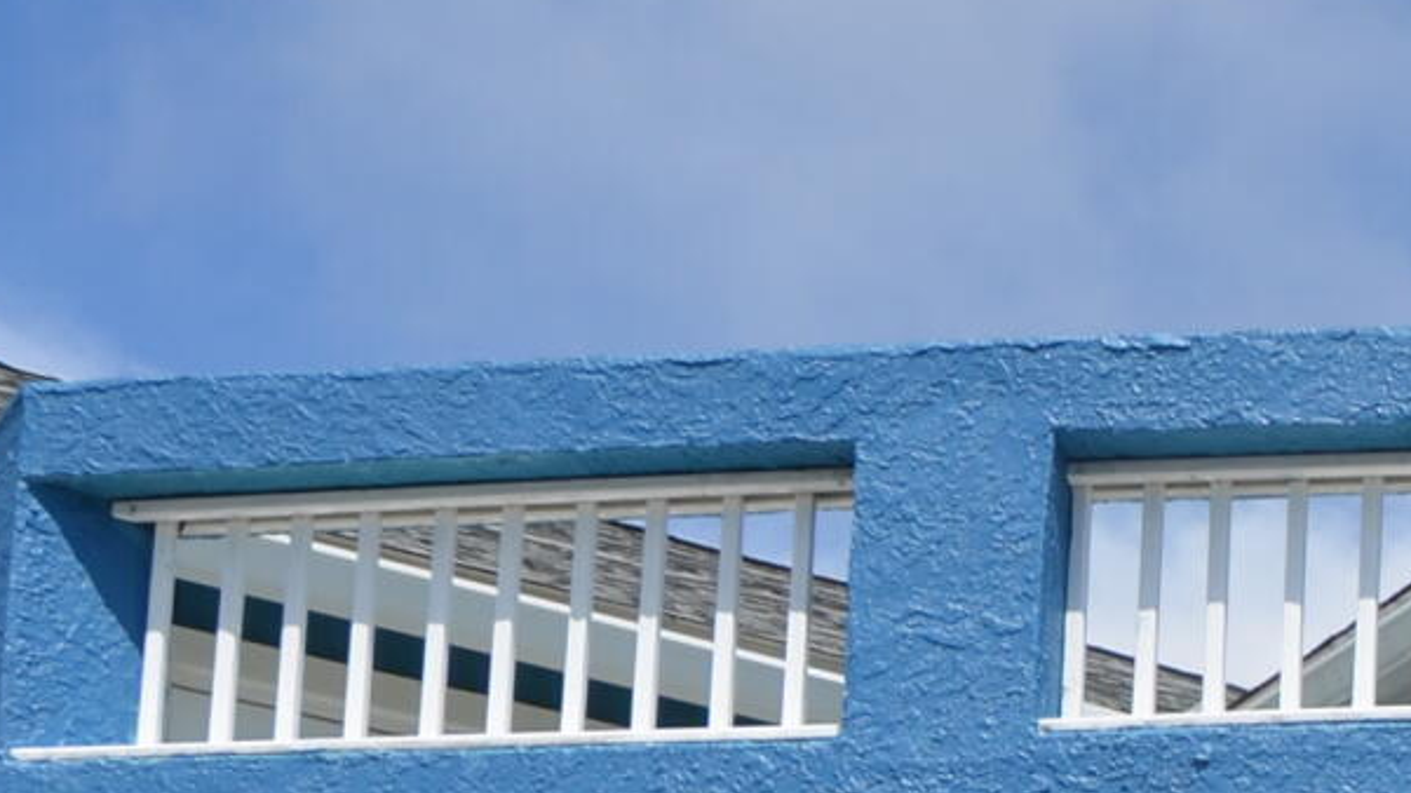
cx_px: 2139
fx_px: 5275
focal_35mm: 141
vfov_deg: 7.7
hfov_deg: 14.2
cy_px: 2185
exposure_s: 1/250
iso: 100
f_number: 8
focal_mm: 18
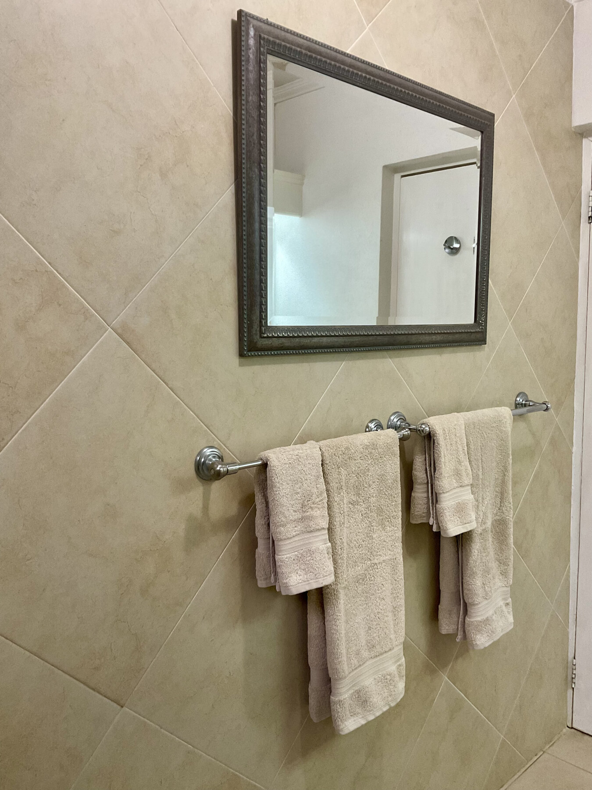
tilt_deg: -5.6
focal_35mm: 29
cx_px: 296
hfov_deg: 48.2
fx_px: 661
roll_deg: +0.7
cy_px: 395
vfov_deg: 61.7
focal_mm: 3
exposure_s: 1/50
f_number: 1.8
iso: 125
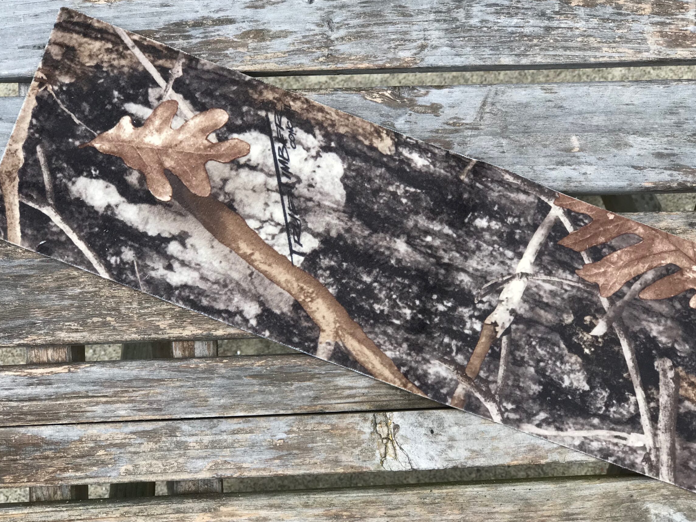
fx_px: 1287
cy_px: 263
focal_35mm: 64
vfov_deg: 22.9
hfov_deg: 30.3
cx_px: 331
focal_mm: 6.6
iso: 20
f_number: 2.8
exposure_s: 1/184
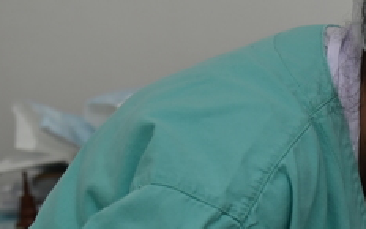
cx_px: 393
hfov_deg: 9.6
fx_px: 2165
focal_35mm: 217
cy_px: 195
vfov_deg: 6.0
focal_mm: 55
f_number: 4
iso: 320
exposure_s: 1/60
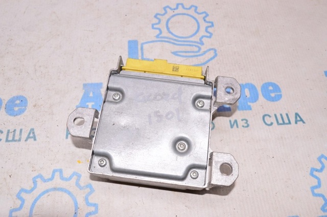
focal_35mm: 33
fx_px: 299
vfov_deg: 39.9
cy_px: 108
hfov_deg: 57.3
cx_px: 164
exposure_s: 1/160
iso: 1600
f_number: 8
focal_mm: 22
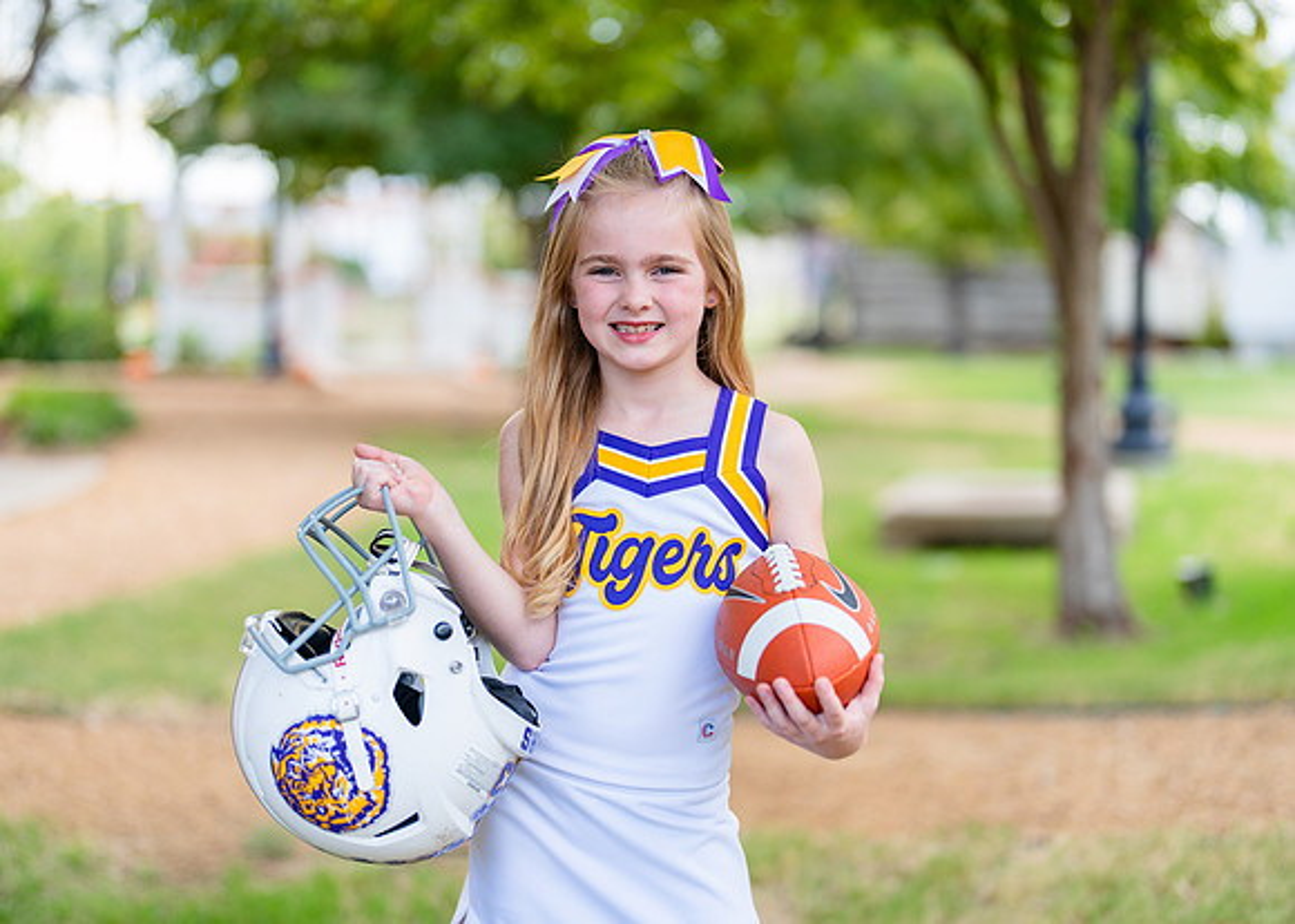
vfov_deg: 26.4
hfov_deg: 36.4
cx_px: 648
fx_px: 1967
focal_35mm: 54
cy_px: 462
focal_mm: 50
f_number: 1.2
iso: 125
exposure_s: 1/400
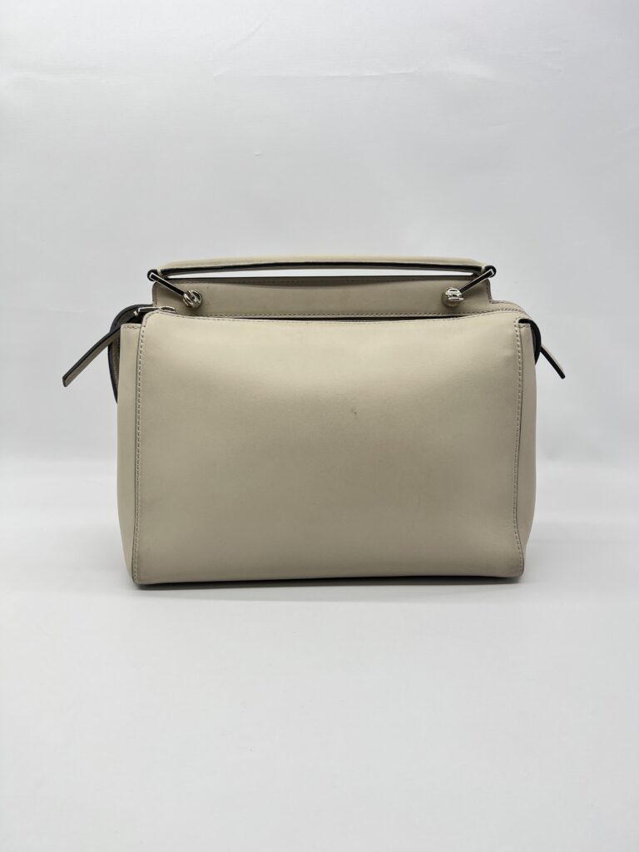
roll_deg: +0.8
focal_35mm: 26
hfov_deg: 53.1
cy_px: 426
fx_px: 640
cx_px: 320
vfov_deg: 67.3
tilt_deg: -10.9
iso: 32
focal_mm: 5.7
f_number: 1.5
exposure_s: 1/143
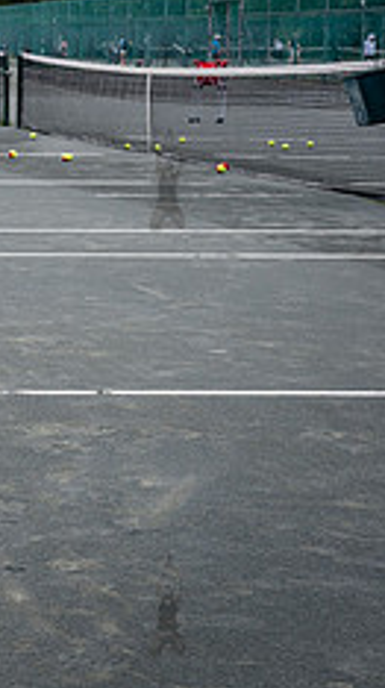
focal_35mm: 101
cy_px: 178
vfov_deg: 21.0
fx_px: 1840
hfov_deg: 10.8
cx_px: -413
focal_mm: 38
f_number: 6.3
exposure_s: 1/400
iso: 250
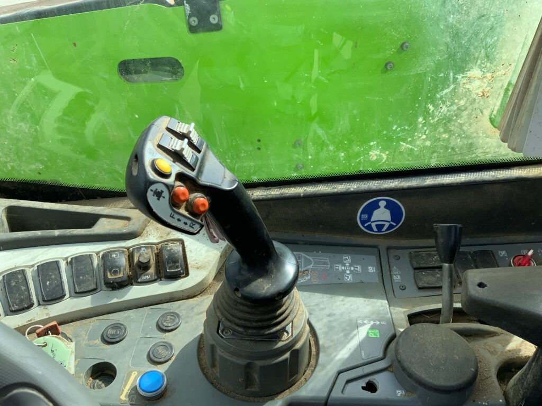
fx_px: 454
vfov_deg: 48.2
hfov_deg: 61.7
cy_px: 203
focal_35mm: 29
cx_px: 271
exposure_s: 1/593
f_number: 1.8
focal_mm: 3
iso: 16
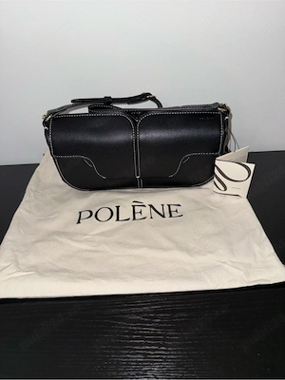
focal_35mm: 24
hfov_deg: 56.8
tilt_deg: -39.6
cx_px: 142
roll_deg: +4.1
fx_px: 263
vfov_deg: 71.6
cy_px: 190
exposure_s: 1/41
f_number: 1.78
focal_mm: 6.76
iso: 50
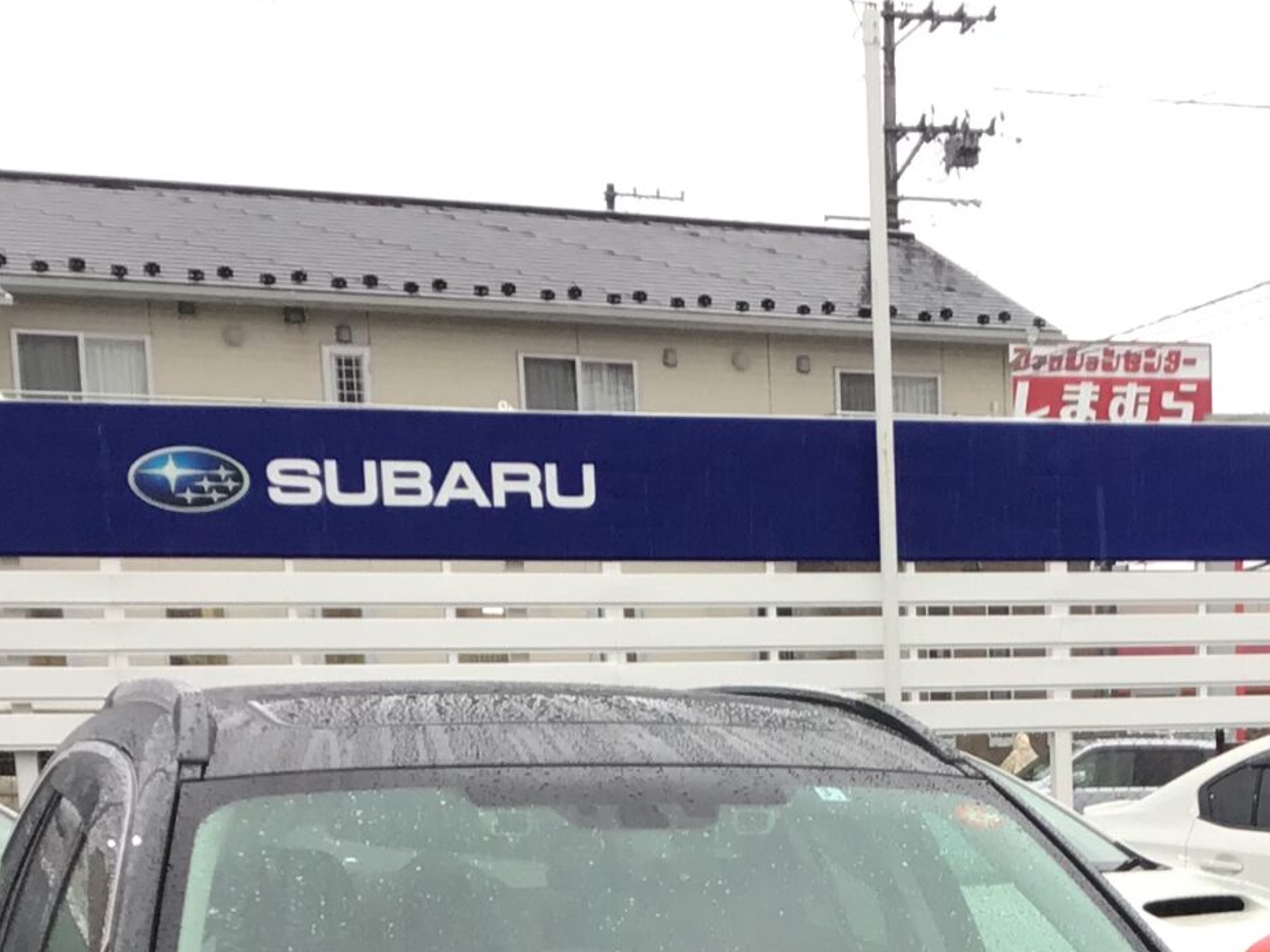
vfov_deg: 16.2
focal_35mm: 86
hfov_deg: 22.2
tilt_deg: -9.6
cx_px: 1141
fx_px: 3155
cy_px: 1271
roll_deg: +0.0
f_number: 2.4
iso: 32
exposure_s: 1/120
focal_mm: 3.3
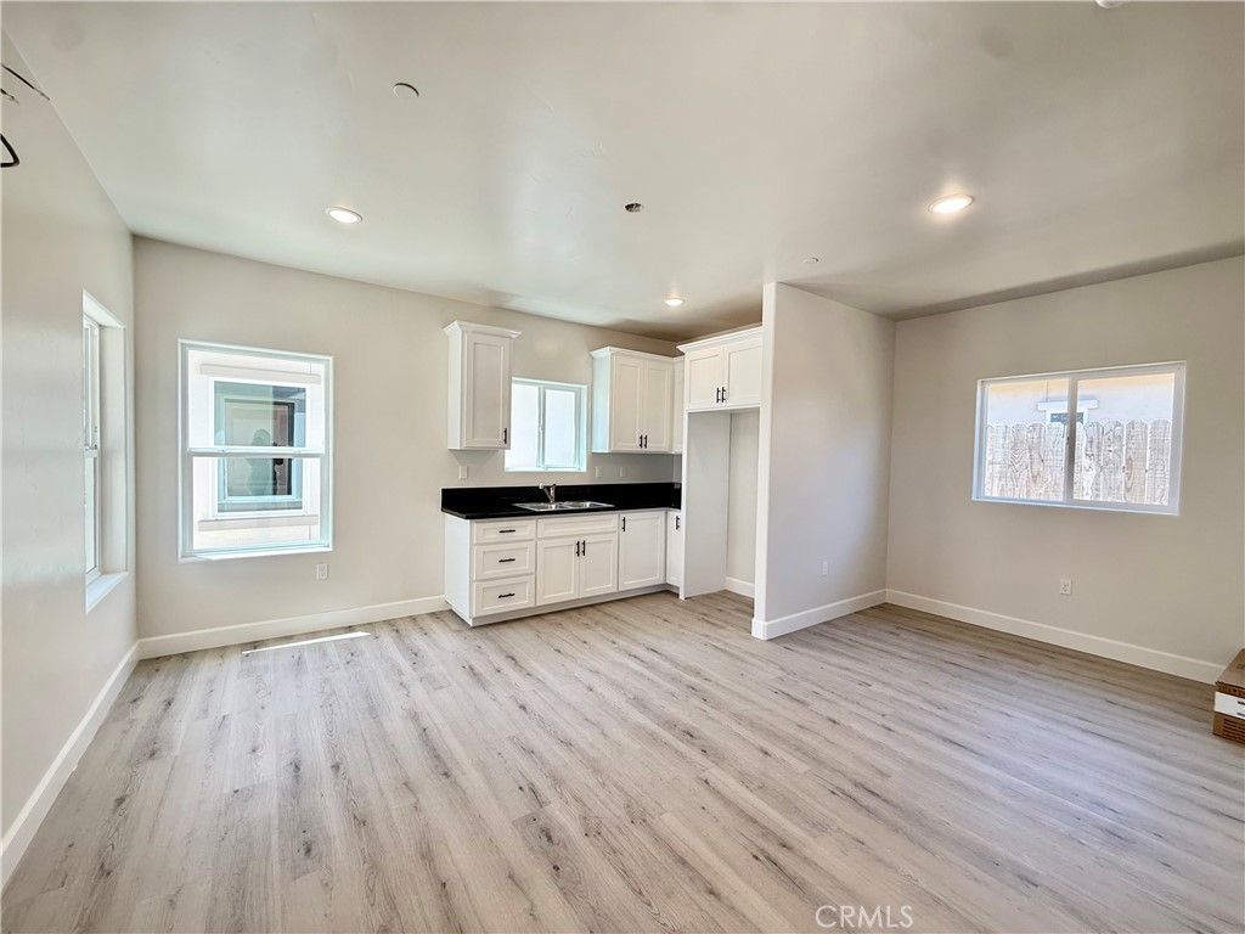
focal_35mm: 14
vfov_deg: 85.7
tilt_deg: -1.1
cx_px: 622
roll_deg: -0.8
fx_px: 504
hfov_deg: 102.1
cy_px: 467
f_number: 2.2
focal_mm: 2.22
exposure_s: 1/120
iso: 160
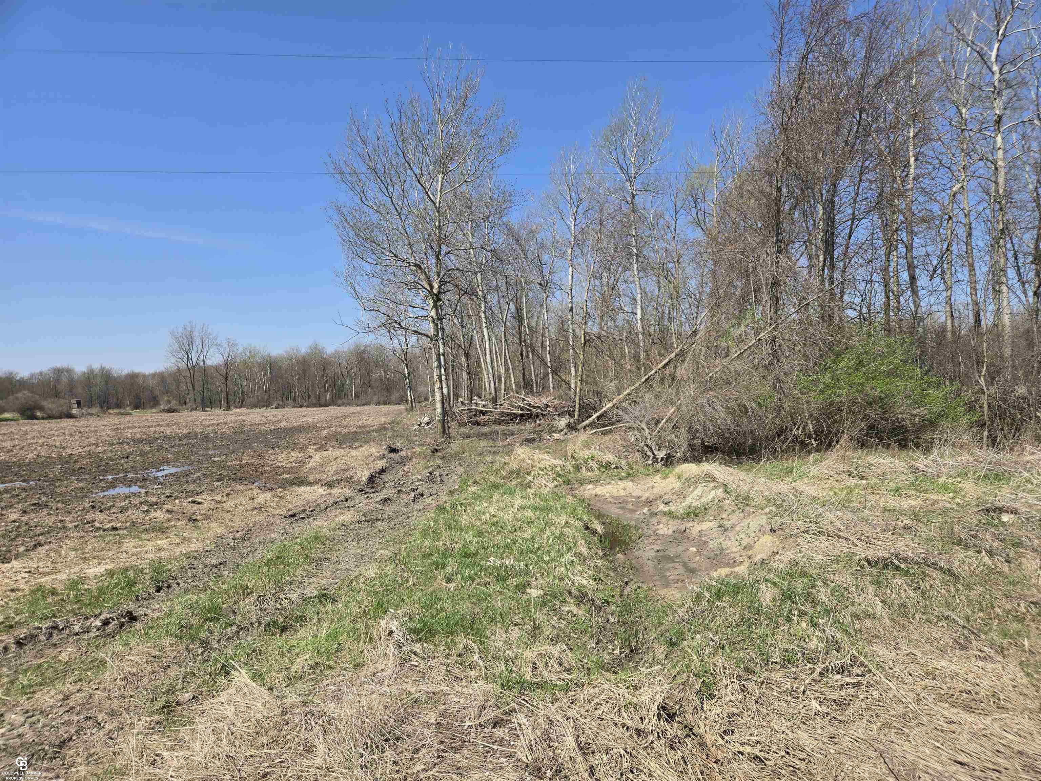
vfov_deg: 58.9
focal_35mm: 23
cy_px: 390
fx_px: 692
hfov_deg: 73.9
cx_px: 520
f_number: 1.8
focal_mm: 5.4
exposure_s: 1/1829
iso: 25
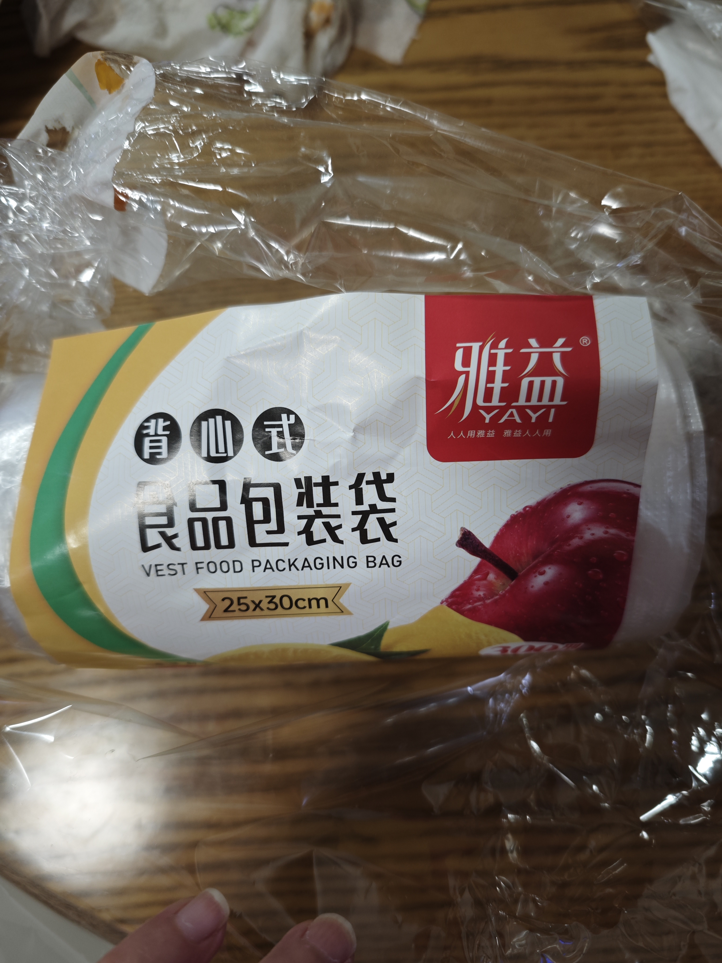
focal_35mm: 23
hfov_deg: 58.9
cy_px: 482
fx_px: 640
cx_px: 361
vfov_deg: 73.9
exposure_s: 1/50
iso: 500
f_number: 1.6
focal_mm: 6.55
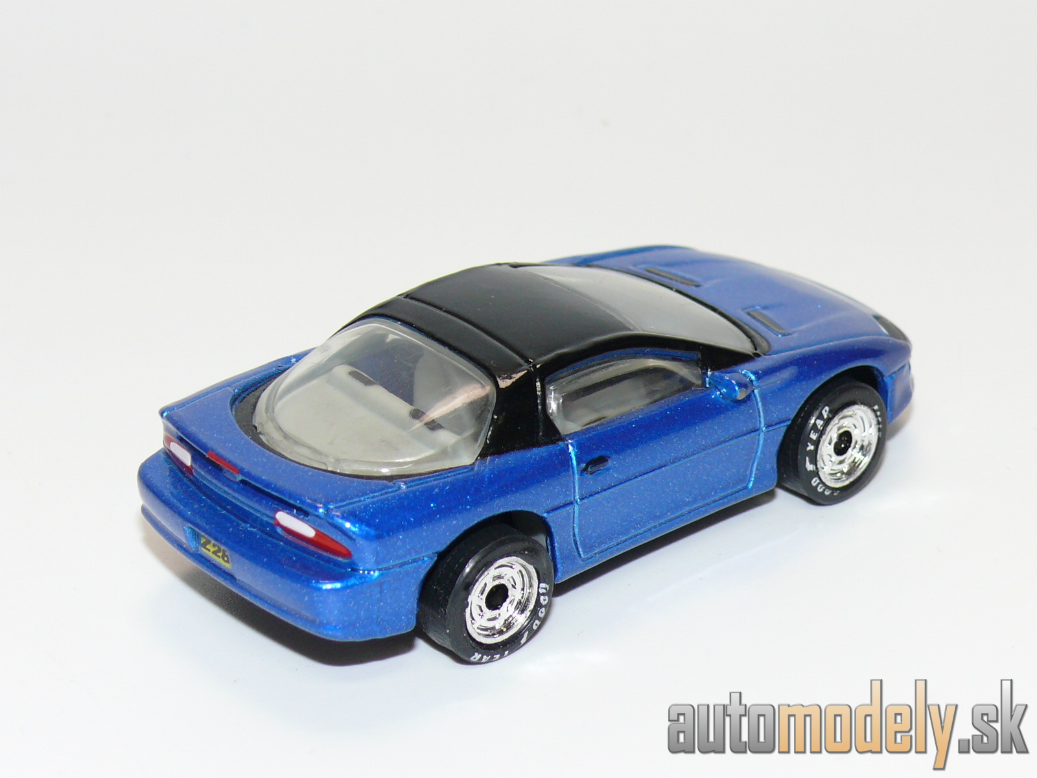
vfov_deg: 14.4
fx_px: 3086
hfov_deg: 19.1
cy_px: 389
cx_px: 518
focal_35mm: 103
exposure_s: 1/30
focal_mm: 13.6
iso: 100
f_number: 4
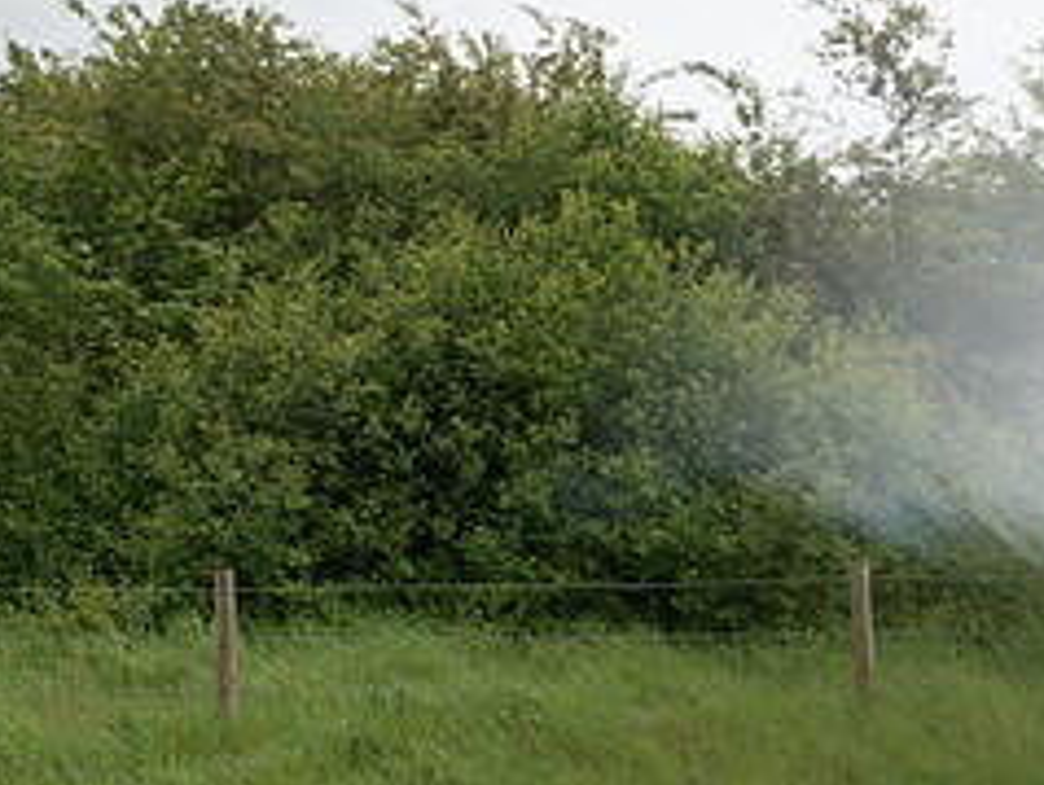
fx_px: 8212
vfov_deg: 5.5
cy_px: 871
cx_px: 12
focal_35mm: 272
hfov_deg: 7.2
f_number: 4.5
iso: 250
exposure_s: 1/1000
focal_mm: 70
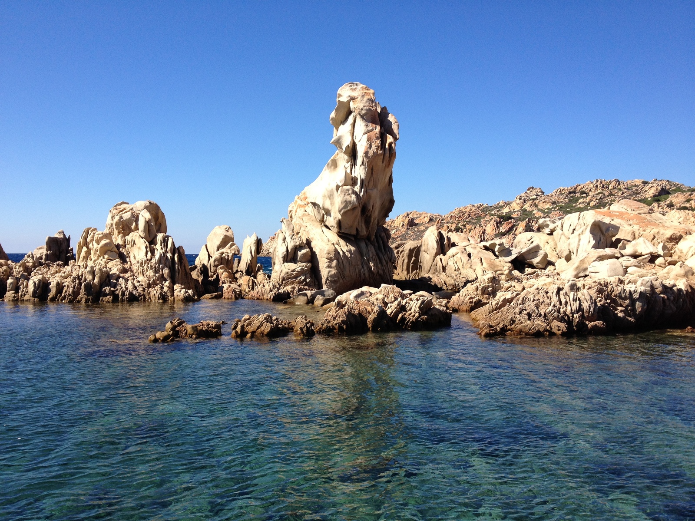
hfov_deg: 52.6
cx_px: 348
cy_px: 260
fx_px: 703
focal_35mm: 35
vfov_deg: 40.7
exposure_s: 1/1493
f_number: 2.4
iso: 64
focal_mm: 4.28
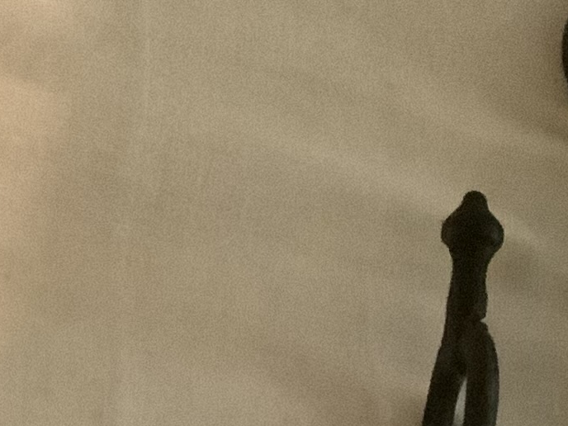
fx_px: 2789
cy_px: 826
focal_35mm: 170
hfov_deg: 11.5
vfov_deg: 8.3
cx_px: 31
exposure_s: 1/30
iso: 500
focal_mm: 3
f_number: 1.8
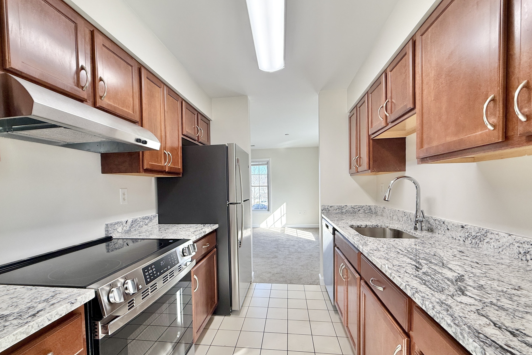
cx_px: 262
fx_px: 222
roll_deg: +1.5
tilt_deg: -2.4
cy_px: 195
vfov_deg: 77.1
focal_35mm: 15
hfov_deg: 100.4
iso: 80
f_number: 2.2
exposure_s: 1/99
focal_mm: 2.22
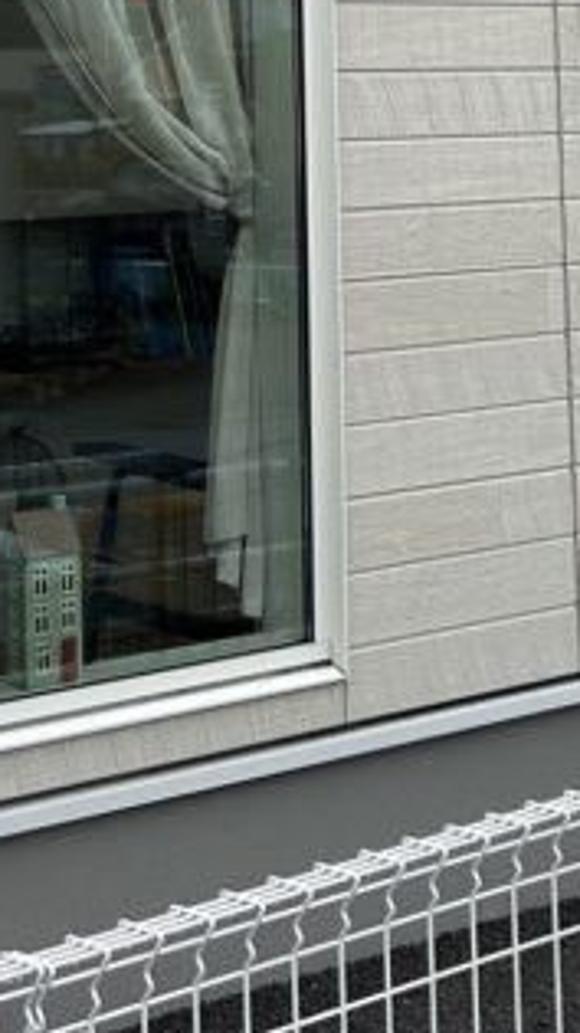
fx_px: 2517
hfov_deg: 13.1
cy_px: -203
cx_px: 433
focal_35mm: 92
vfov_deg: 21.5
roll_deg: +1.0
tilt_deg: +8.6
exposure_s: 1/1621
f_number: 1.5
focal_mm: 5.7
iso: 50
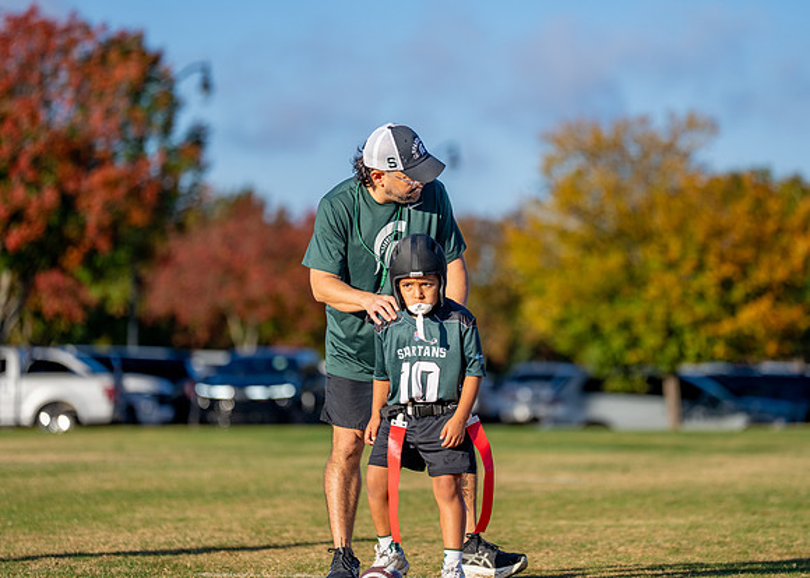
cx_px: 434
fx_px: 4119
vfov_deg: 8.0
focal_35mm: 179
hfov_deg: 11.2
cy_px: 276
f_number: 2.8
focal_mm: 158
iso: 200
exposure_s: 1/3200
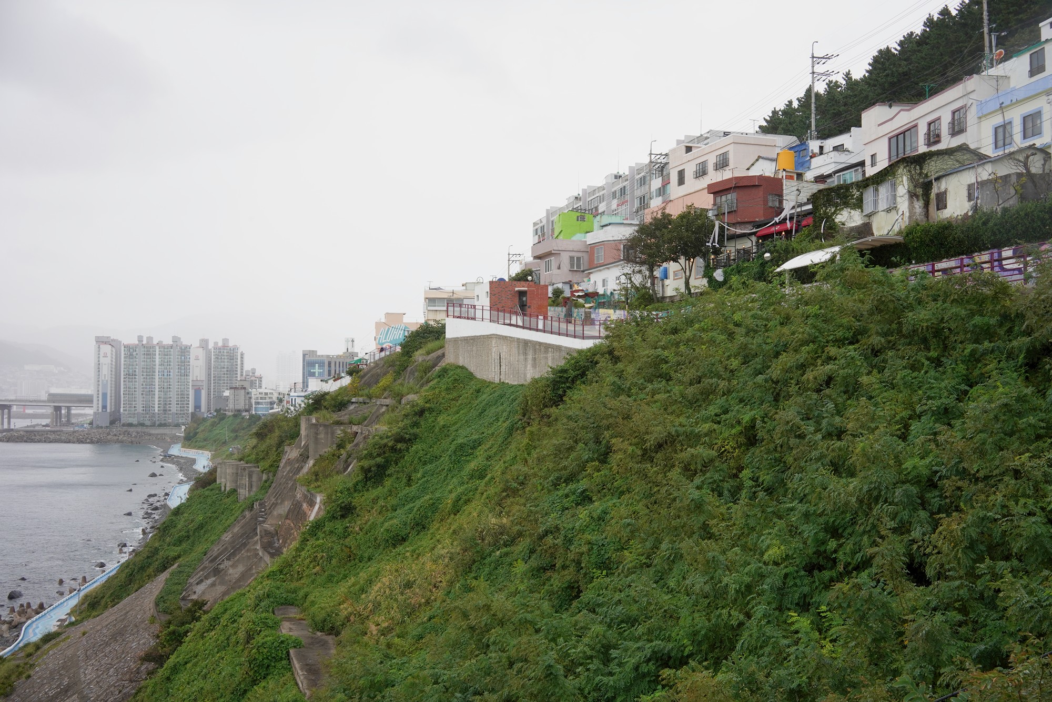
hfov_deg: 54.4
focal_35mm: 35
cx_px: 526
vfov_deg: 37.9
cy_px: 351
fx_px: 1023
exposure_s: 1/100
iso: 400
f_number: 14
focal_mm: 35
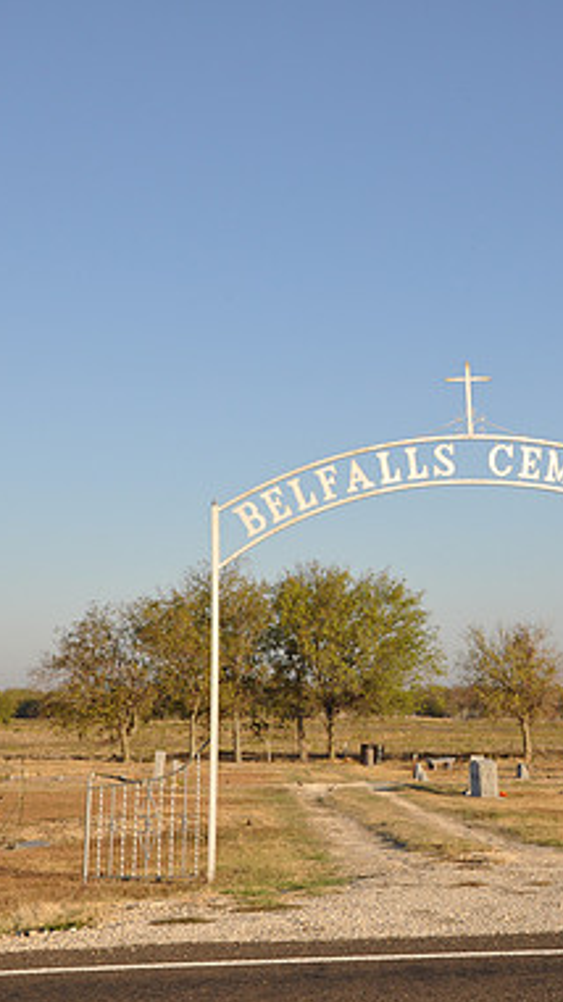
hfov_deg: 19.7
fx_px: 1589
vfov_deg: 35.0
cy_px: 504
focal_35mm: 60
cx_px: 497
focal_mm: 25
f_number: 8
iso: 200
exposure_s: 1/250
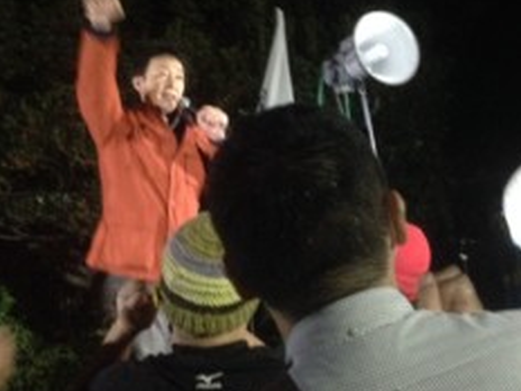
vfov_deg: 22.6
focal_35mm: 64
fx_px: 963
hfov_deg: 29.8
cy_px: 79
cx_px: 393
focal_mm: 4.12
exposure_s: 1/15
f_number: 2.4
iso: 800
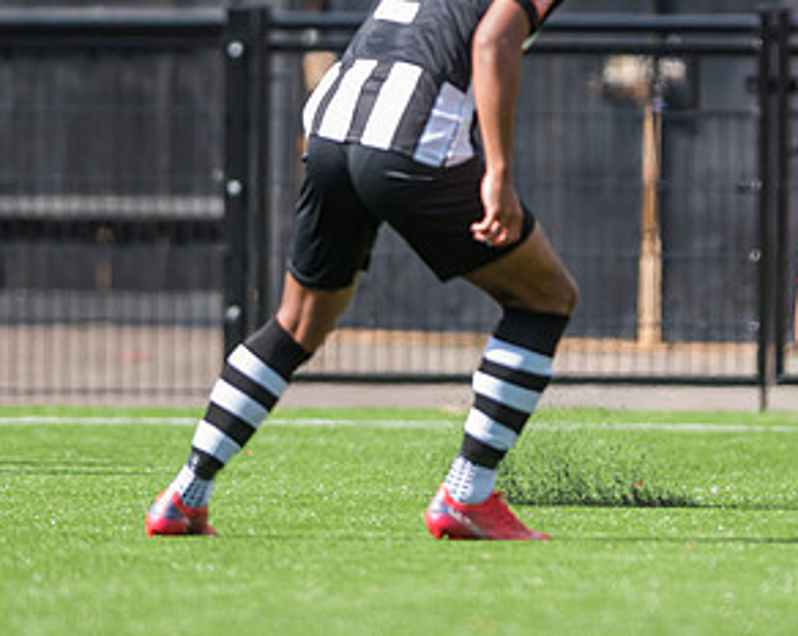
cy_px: 58
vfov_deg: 1.4
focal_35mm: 1127
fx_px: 26591
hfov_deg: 1.7
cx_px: 485
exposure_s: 1/2000
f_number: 4
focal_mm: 400
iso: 400
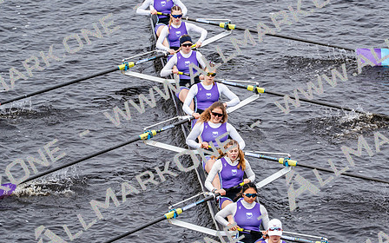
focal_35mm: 264
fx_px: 2799
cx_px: 211
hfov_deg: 8.0
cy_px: 129
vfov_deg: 5.0
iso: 250
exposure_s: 1/2000
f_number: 2.8
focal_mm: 200
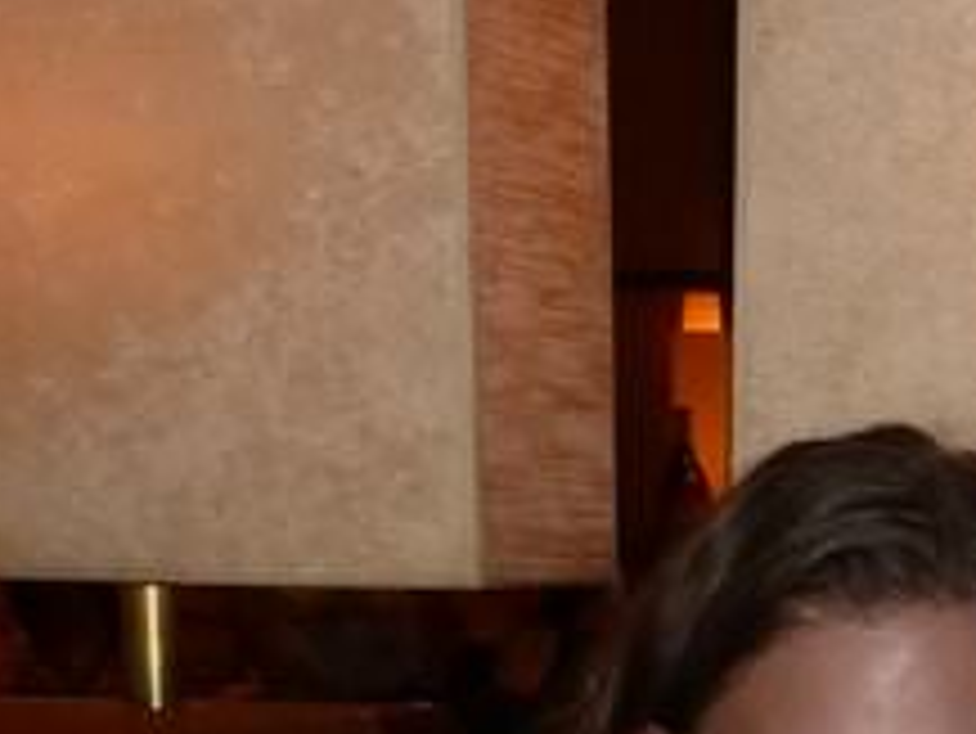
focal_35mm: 118
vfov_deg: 11.8
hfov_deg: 15.9
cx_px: 1259
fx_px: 3329
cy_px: 1207
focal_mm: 4.1
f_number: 3.3
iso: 200
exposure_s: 1/30
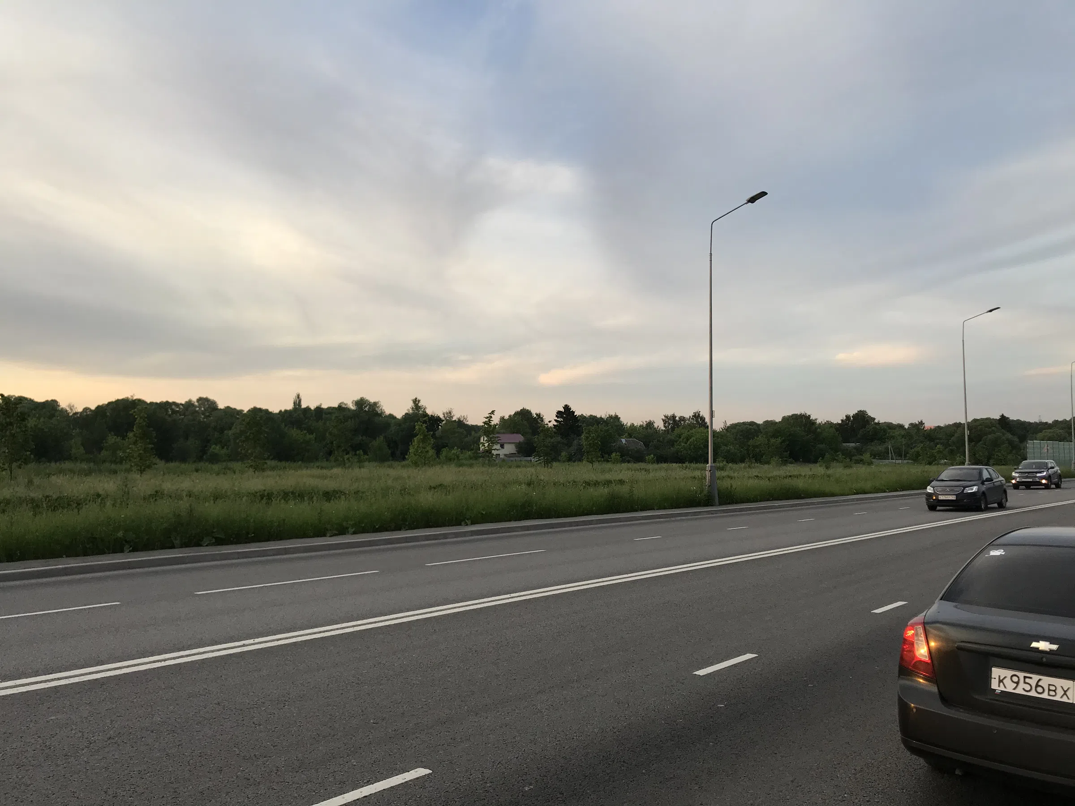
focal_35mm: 28
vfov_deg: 49.7
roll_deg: +1.1
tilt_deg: +4.6
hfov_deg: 63.4
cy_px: 403
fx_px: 870
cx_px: 538
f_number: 1.8
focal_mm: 3.99
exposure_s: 1/223
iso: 20
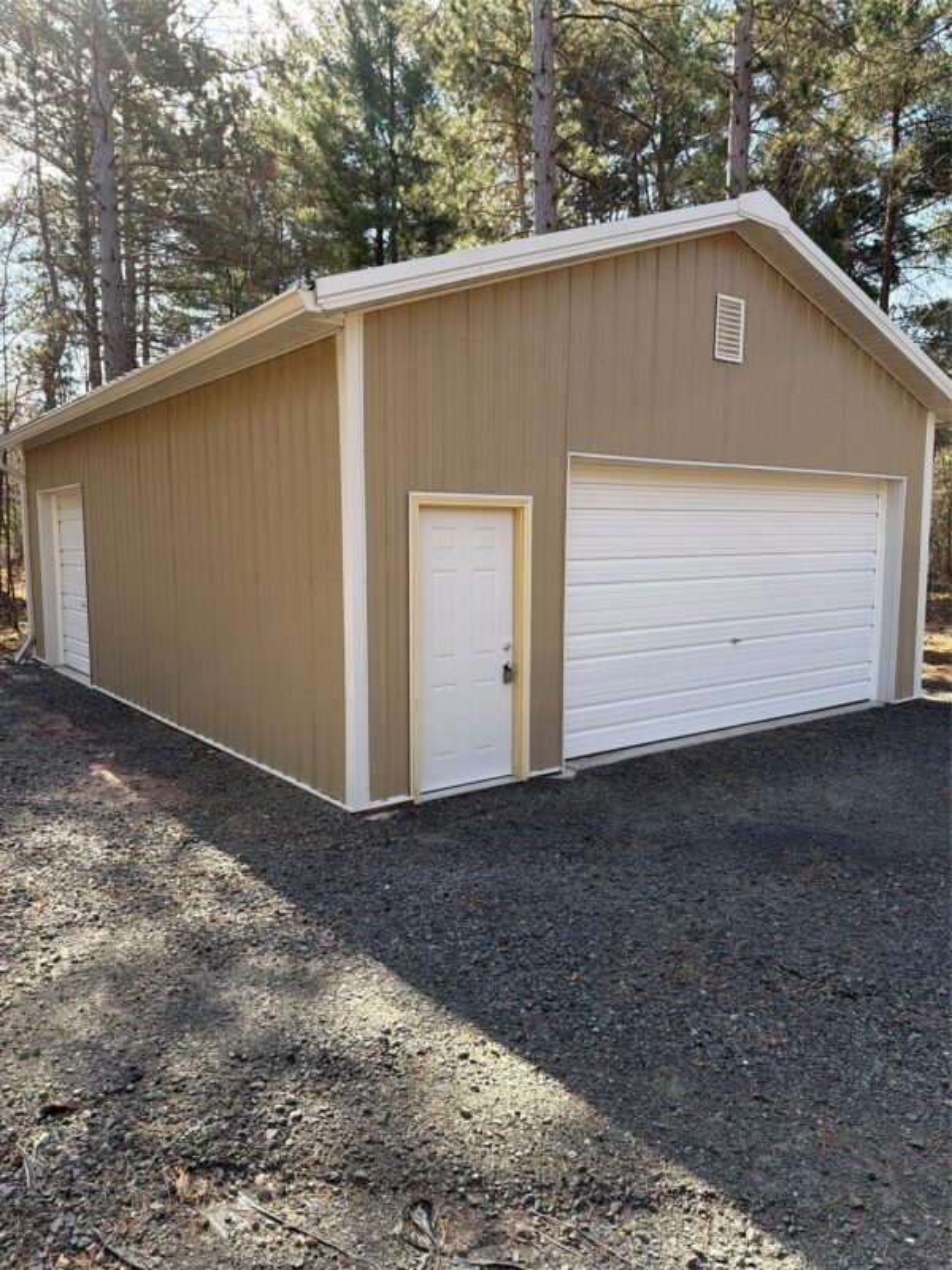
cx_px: 476
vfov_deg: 71.6
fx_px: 880
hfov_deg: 56.8
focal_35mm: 24
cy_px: 635
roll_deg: +0.0
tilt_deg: -5.8
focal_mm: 6.76
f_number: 1.78
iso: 80
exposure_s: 1/643
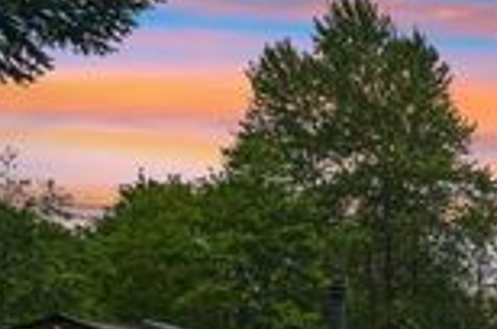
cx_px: 578
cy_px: 437
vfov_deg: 22.8
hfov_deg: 32.5
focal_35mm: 52
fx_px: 716
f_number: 8
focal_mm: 16
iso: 1600
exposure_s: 1/640
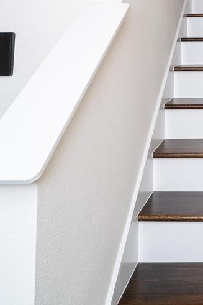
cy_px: -7
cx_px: 243
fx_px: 372
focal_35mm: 44
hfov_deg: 27.0
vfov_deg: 38.9
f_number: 5.6
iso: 200
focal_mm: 18
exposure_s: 1/125
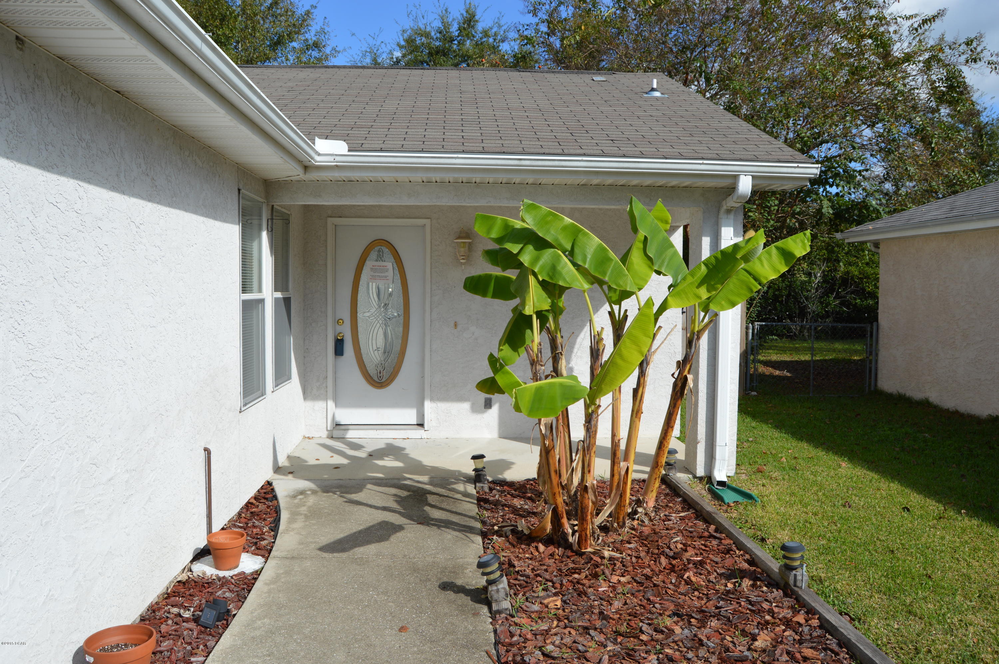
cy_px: 332
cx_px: 500
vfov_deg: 47.8
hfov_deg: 67.4
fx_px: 749
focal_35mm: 27
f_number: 8
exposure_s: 1/250
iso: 100
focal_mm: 18
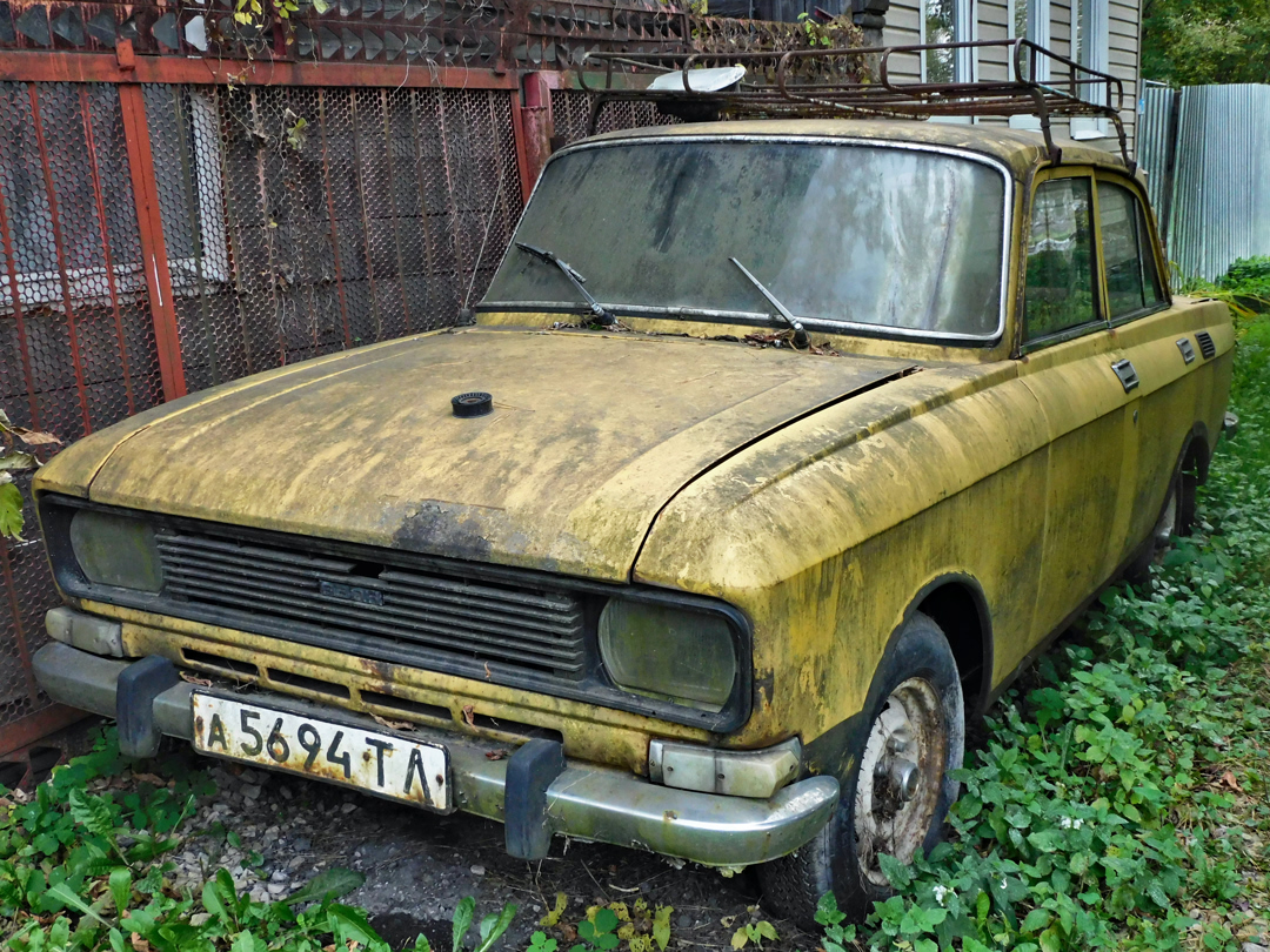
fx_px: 1468
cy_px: 476
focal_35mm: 40
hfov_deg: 46.8
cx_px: 635
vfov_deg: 36.0
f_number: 3.8
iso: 320
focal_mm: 7.2
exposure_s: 1/250
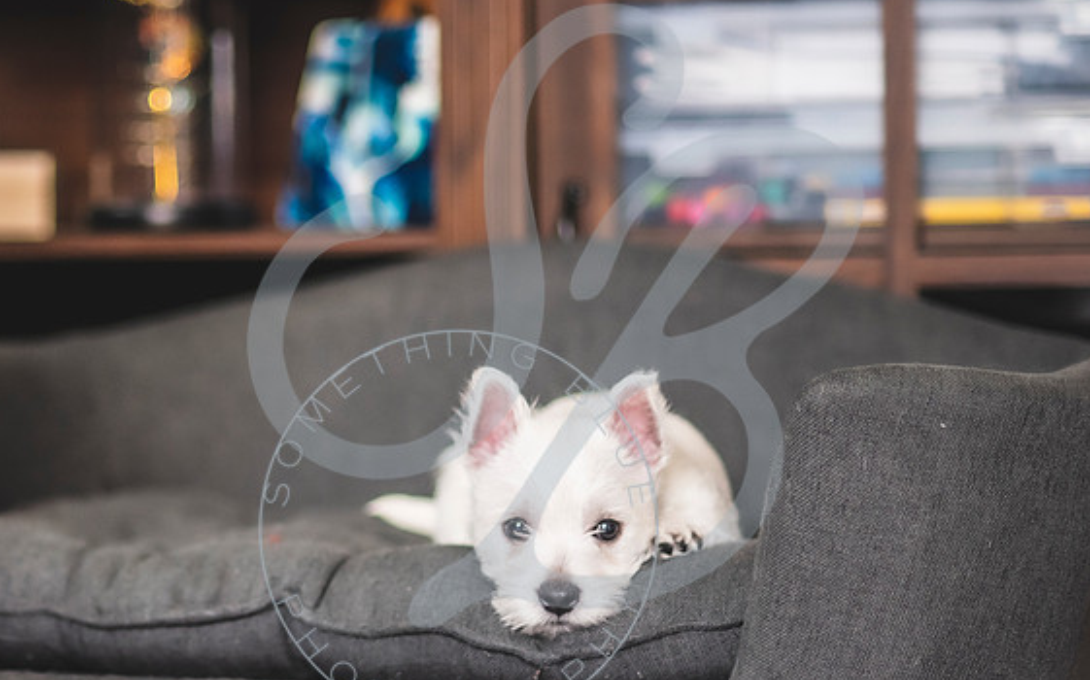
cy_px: 522
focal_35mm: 148
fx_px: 4394
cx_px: 189
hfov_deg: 14.1
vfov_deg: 8.8
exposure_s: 1/125
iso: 500
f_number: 1.8
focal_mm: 85
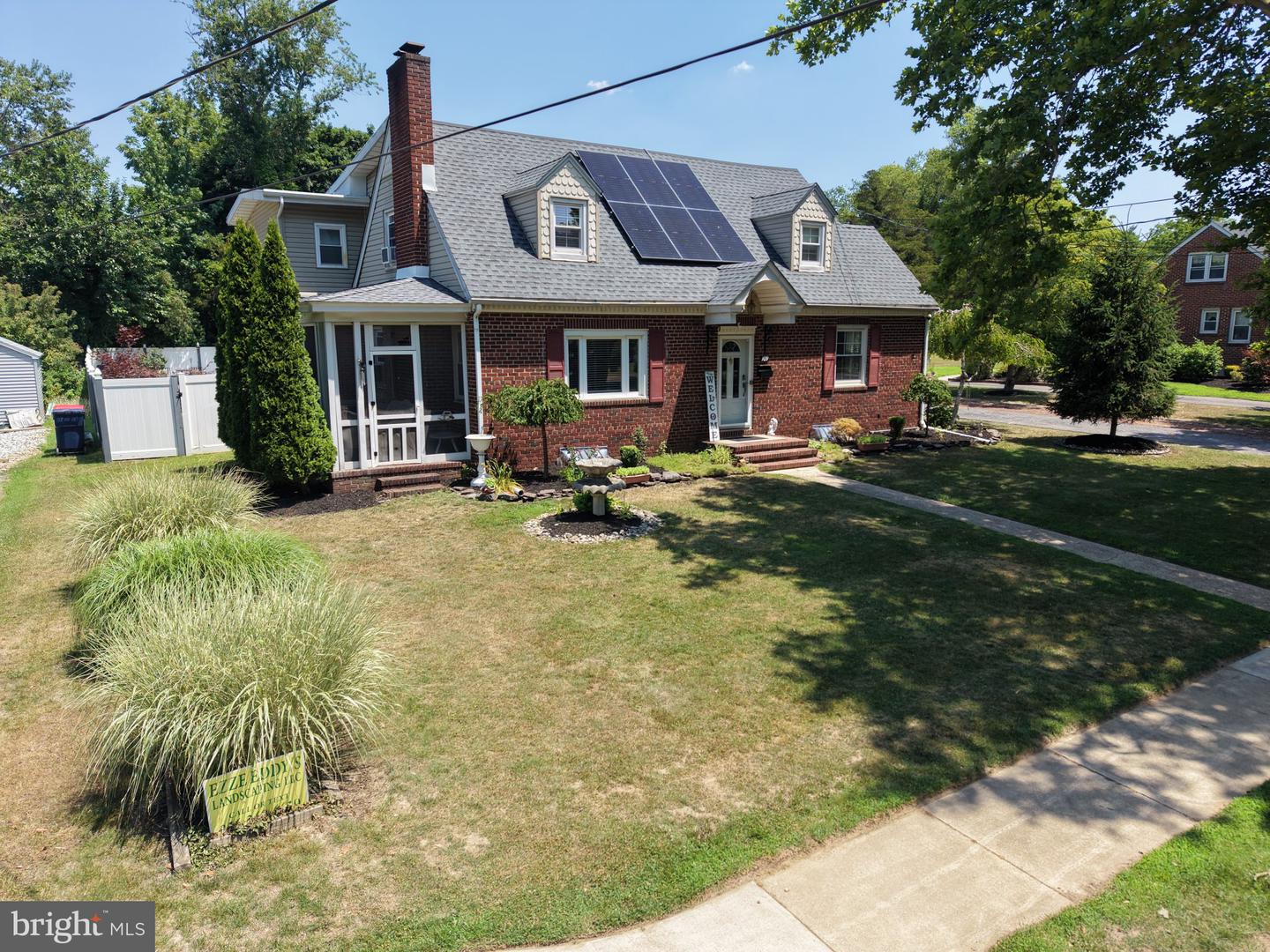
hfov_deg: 71.6
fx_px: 881
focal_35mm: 24
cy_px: 476
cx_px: 635
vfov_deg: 56.8
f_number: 1.8
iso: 280
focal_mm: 8.67
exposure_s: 1/4000
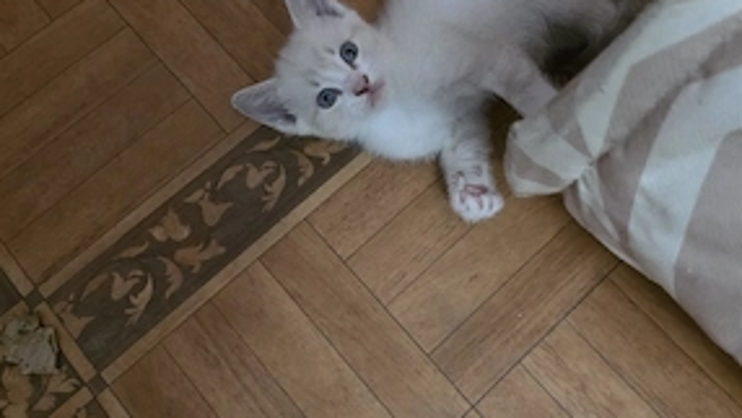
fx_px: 689
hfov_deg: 56.6
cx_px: 366
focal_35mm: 35
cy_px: 169
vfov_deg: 33.6
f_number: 1.7
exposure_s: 1/50.3
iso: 2000
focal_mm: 6.3
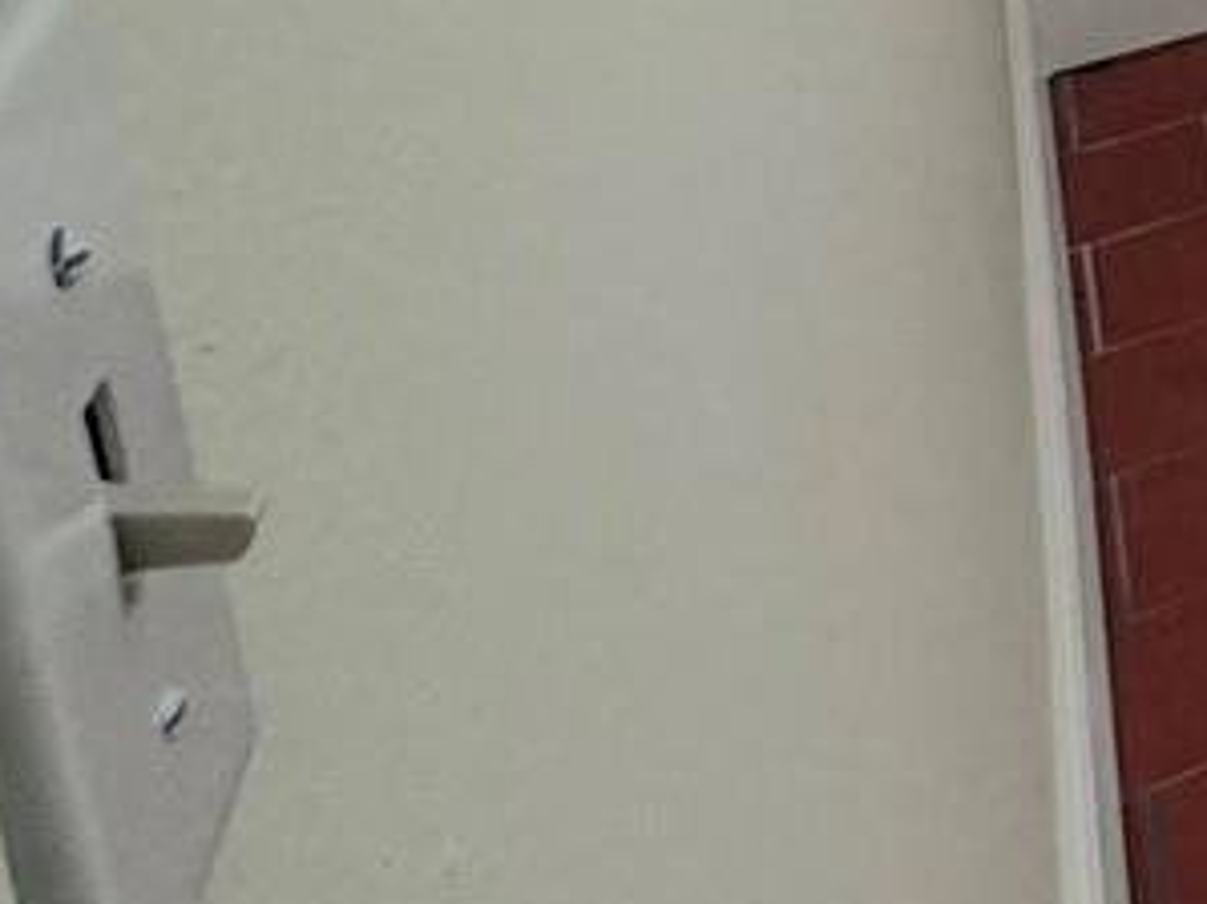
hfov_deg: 14.0
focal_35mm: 75
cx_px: 3088
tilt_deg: -13.0
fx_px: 2614
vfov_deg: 16.5
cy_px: -714
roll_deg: -0.3
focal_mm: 2.22
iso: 64
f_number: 2.2
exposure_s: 1/121
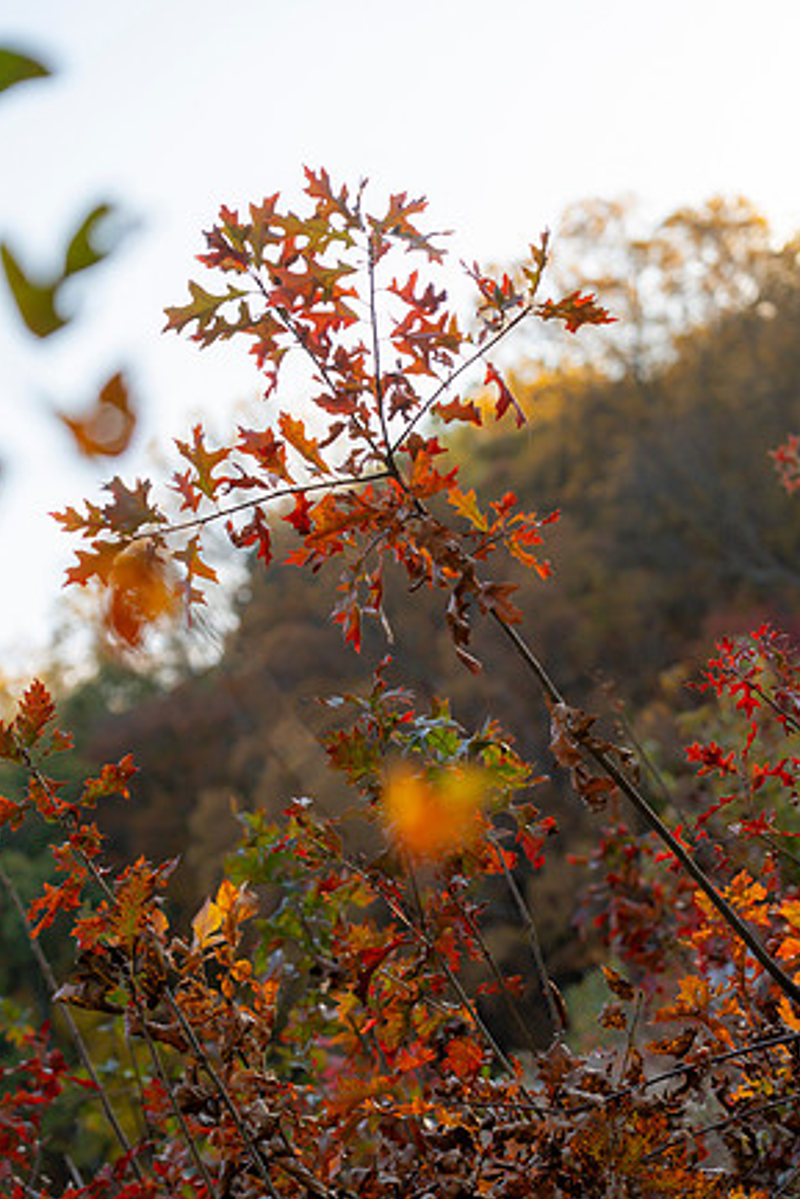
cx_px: 401
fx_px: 3630
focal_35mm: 109
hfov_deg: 12.6
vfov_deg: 18.7
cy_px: 590
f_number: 4.5
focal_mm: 105
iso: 800
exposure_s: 1/1600
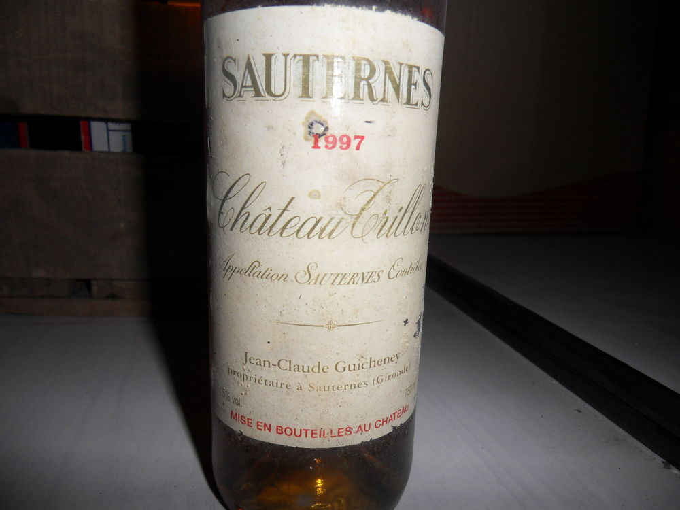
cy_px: 255
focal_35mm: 24
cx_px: 340
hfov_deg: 71.6
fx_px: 471
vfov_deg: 56.8
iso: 100
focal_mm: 4.2
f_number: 7.5
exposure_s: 1/45
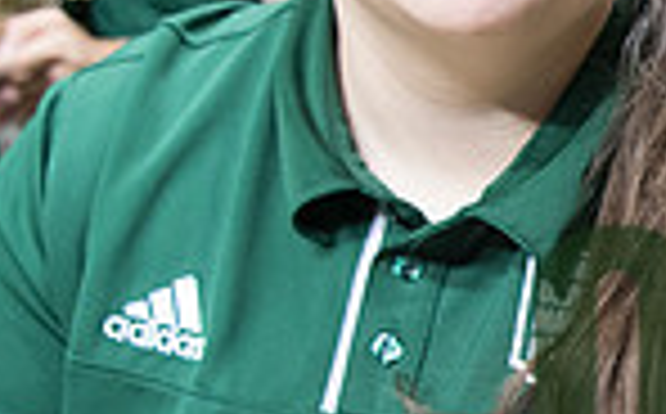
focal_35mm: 96
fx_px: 1740
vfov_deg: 13.3
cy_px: 439
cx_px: 873
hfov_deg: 19.9
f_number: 3.5
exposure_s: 1/125
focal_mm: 24
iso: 2000
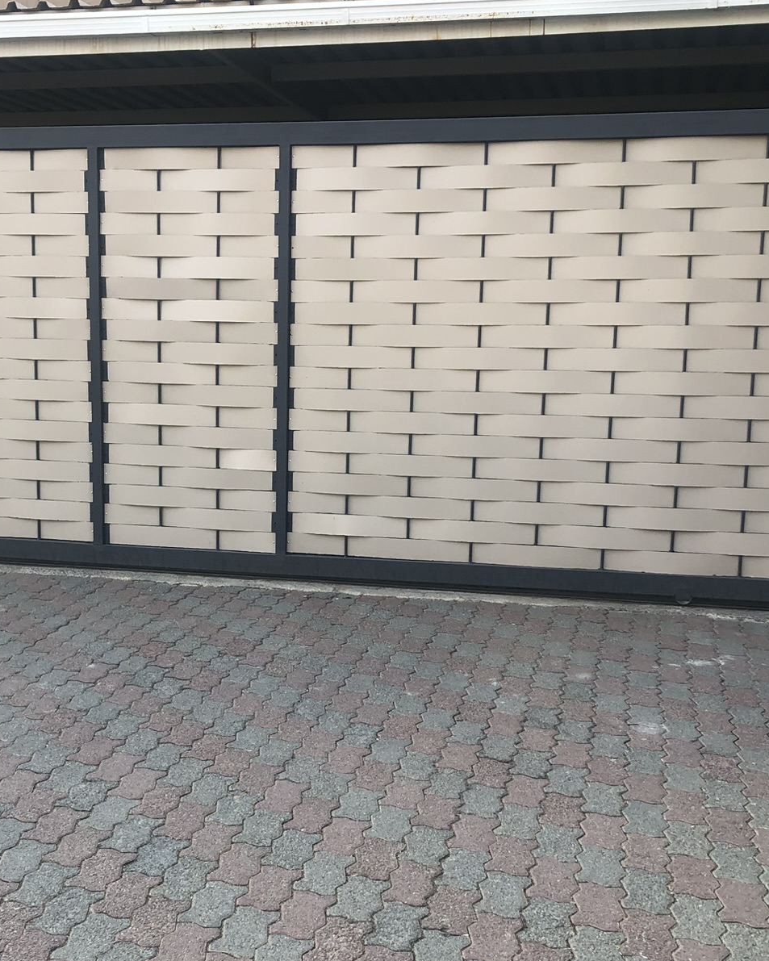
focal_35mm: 47
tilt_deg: -7.8
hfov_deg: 32.0
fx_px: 1337
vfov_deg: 39.5
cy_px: 541
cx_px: 299
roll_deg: -1.5
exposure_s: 1/171
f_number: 1.8
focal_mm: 4
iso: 20
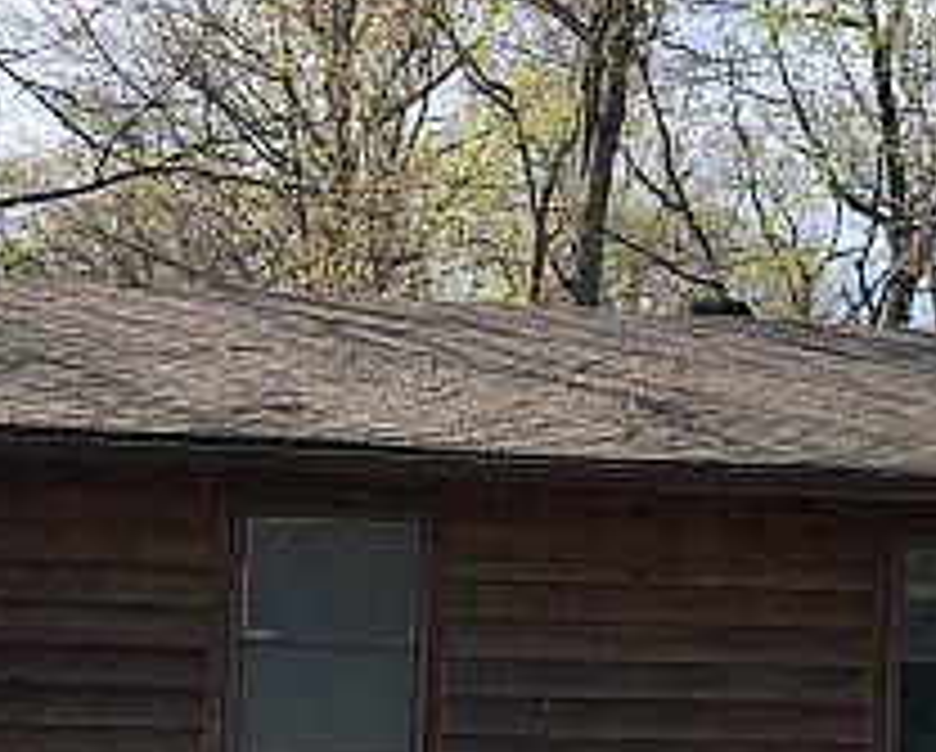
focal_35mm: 84
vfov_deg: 18.1
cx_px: 981
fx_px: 2330
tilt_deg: +3.1
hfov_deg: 21.7
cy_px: 626
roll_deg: -0.3
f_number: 1.8
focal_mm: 3.99
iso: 20
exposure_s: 1/640
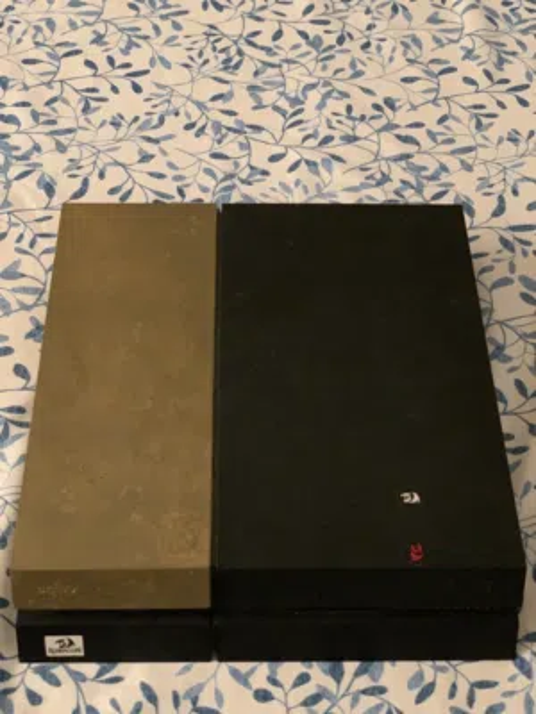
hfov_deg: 28.0
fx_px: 1074
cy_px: 357
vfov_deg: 36.8
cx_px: 268
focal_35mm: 52
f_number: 2.4
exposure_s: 1/30
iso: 1000
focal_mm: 6
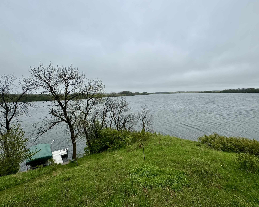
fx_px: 138
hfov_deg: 85.8
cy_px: 95
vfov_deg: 73.7
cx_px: 148
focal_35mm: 18
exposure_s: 1/2083
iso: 50
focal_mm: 2.22
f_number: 2.2
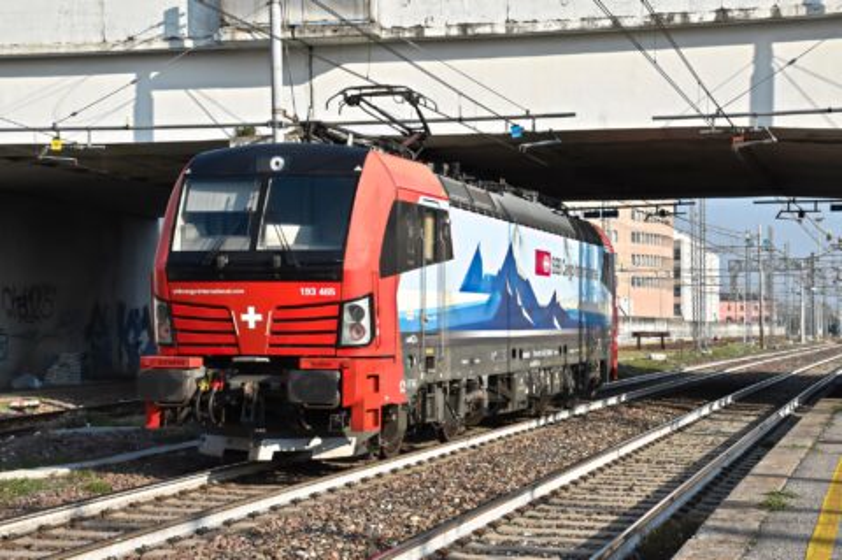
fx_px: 1577
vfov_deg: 20.1
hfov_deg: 29.9
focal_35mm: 68
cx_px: 421
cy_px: 280
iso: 800
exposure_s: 1/800
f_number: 11
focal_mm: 45
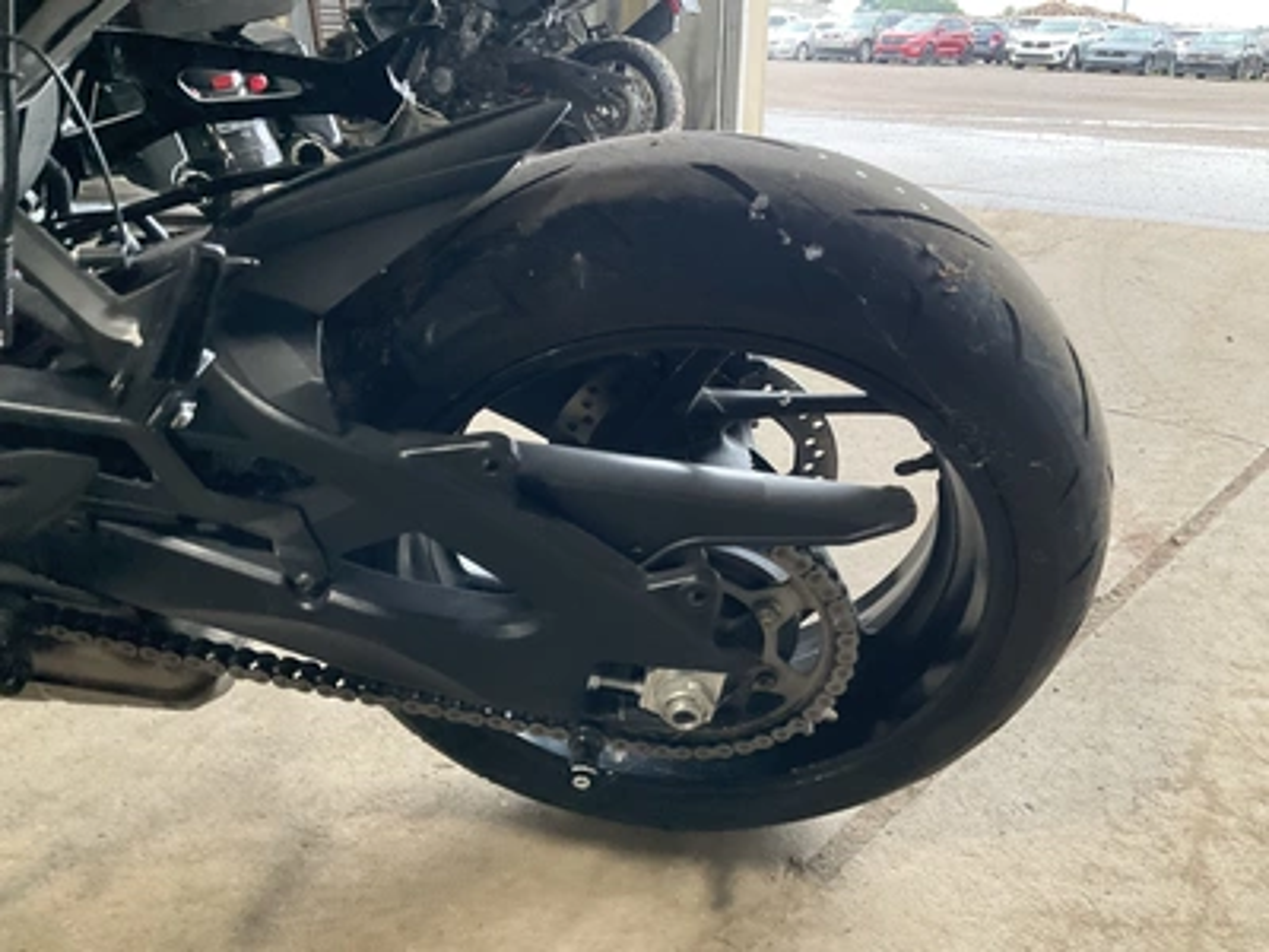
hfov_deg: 61.7
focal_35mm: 29
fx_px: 1063
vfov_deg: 48.2
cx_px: 634
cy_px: 476
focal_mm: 3
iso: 250
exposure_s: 1/60
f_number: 1.8
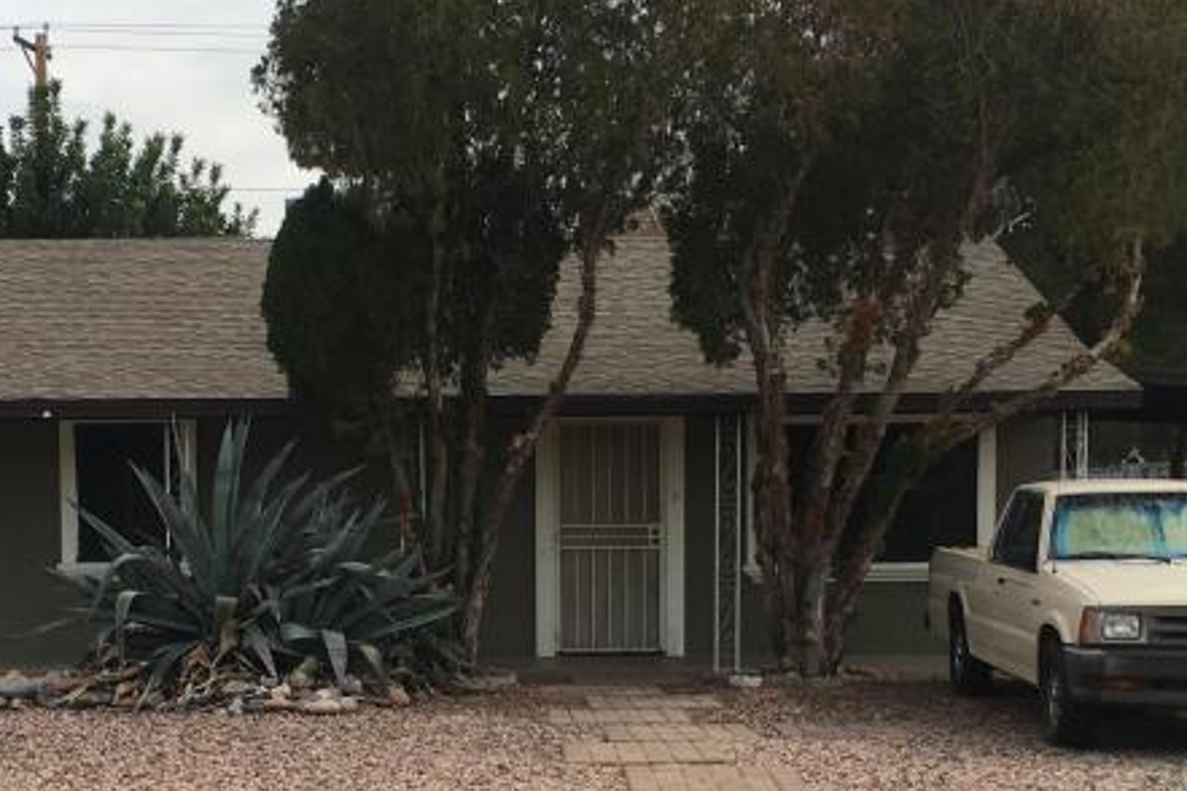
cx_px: 390
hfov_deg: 28.6
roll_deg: +0.5
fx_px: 2308
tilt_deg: -3.2
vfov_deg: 19.2
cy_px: 662
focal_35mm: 70
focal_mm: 4.15
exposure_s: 1/1221
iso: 25
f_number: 2.2
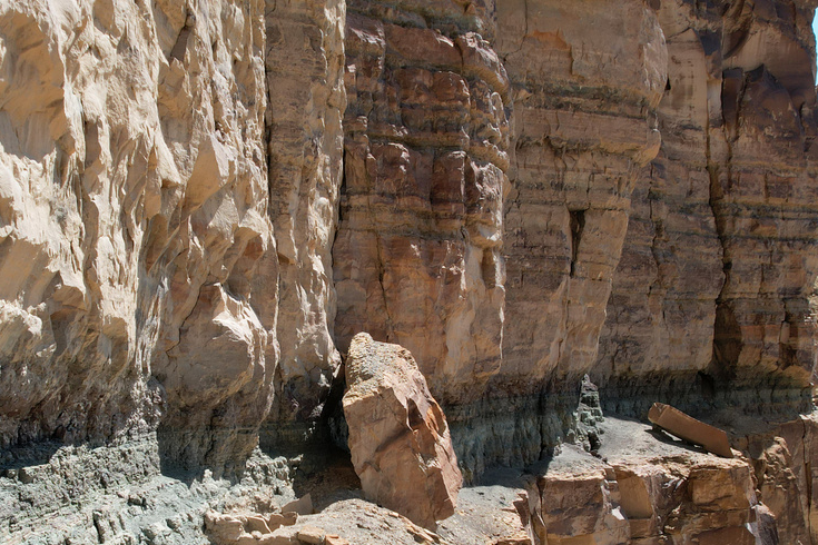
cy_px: 374
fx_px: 1045
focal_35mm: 46
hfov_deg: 42.6
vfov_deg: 29.0
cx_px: 335
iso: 150
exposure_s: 1/2000
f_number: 2.8
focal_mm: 8.38
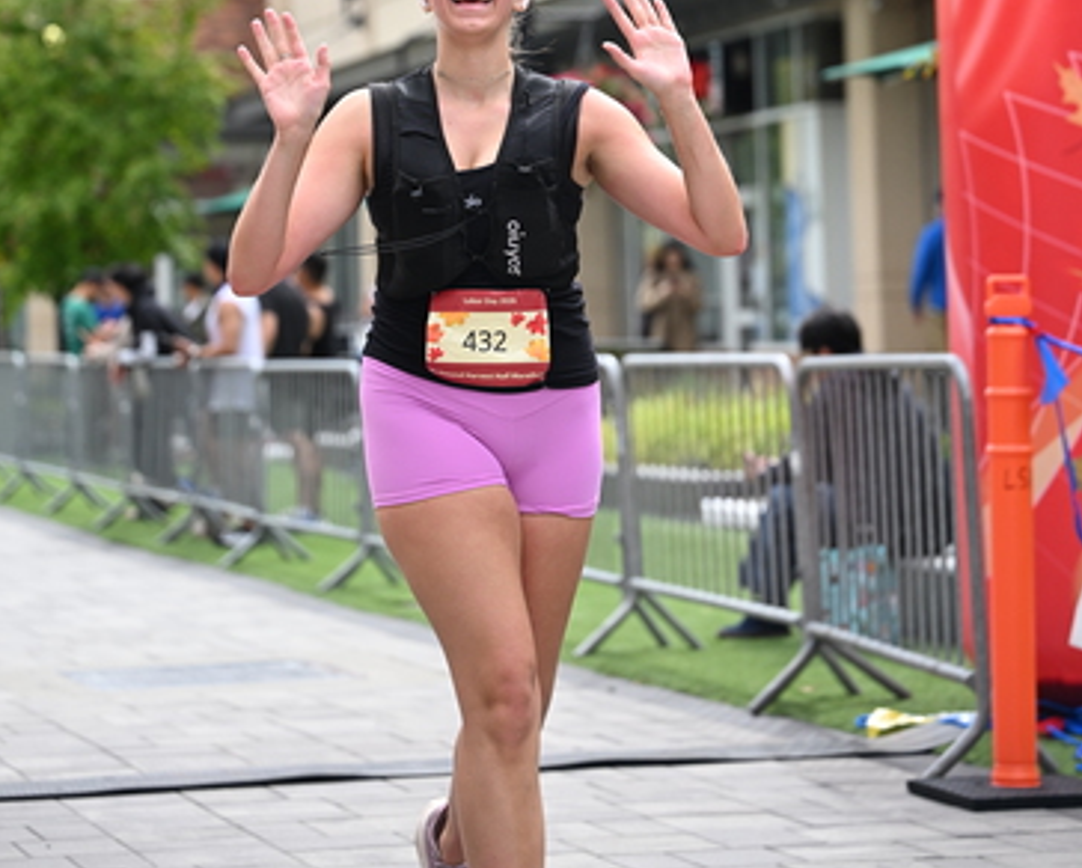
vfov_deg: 12.9
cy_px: 119
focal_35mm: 119
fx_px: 3815
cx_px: 540
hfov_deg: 16.1
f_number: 2.8
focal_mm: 84
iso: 640
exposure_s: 1/2500
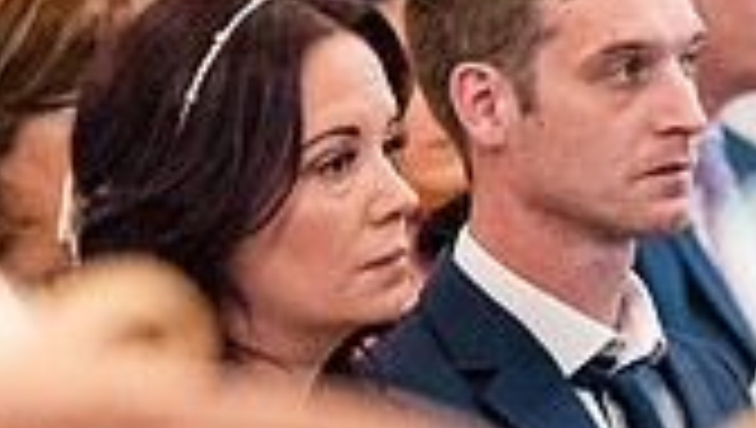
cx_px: 693
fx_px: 12585
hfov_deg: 3.4
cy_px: -119
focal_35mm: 627
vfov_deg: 1.9
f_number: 1.8
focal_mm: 85
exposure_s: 1/500
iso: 5000
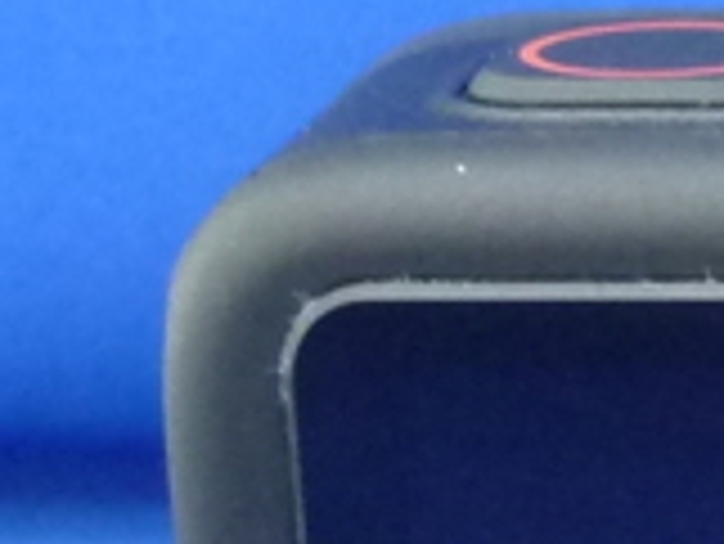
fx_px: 5149
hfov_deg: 7.4
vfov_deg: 6.0
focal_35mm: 246
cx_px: 1830
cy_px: 922
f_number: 3.2
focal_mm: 5.9
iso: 400
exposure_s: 1/13
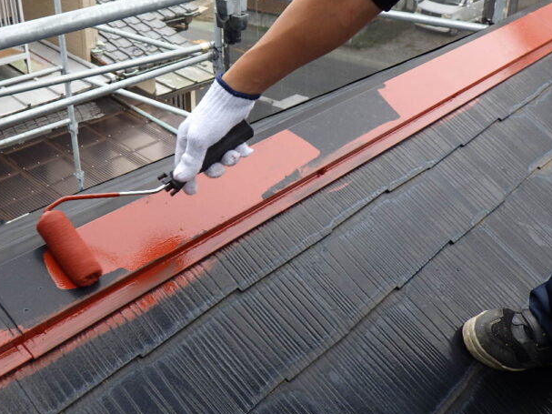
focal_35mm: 43
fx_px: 686
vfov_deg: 33.5
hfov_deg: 43.7
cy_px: 171
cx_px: 236
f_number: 3.8
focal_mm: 6.1
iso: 125
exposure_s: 1/160
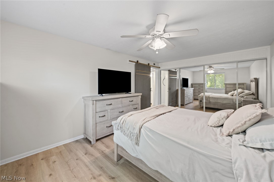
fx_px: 99
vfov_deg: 85.4
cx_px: 137
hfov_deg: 108.4
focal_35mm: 13
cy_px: 91
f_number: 9
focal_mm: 13
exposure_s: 1
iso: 250
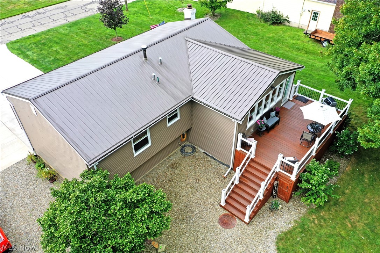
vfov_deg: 46.4
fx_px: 296
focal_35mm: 28
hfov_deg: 65.5
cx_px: 190
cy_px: 126
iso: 100
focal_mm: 10.26
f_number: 4.5
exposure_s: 1/120
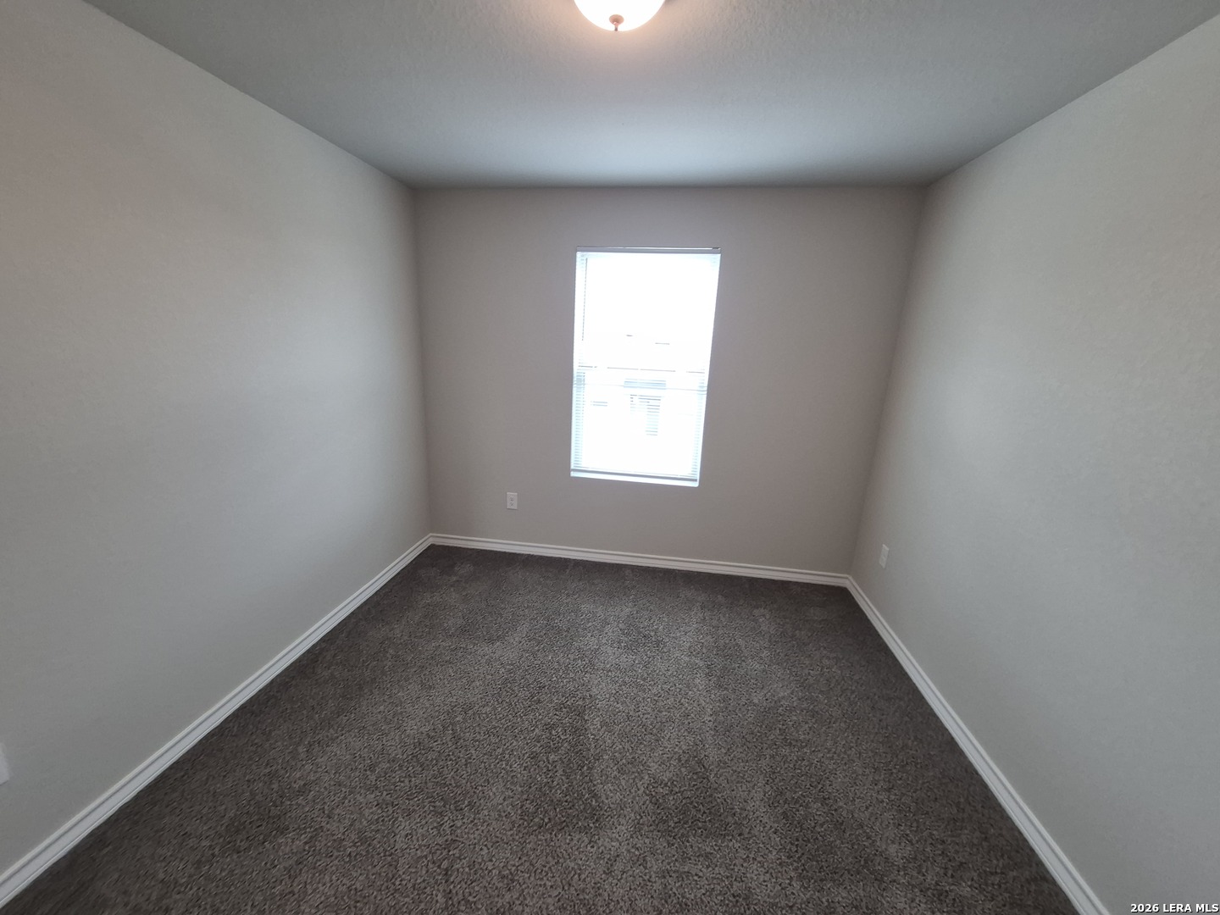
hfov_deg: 106.2
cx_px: 610
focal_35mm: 13
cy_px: 458
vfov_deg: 89.9
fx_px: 458
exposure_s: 1/60
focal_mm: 1.74
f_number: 2.2
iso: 100
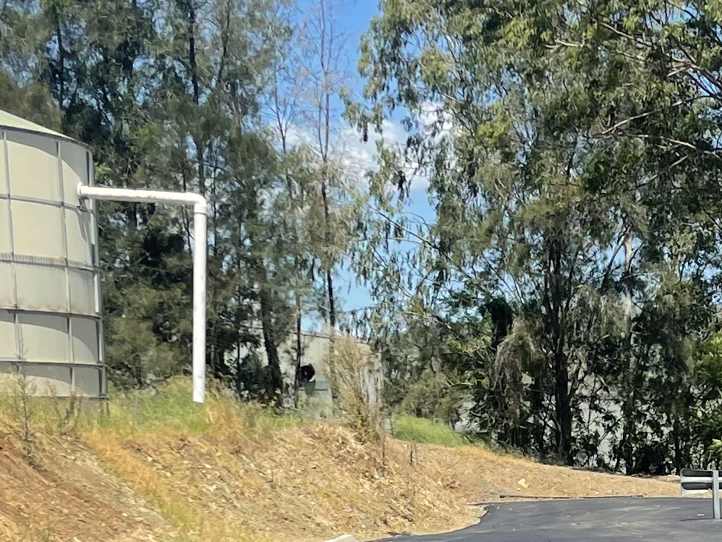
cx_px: 956
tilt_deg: -6.5
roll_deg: -0.3
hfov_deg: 17.5
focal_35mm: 105
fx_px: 2191
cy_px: 693
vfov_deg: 13.6
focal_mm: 4.2
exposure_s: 1/2304
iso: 32
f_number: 1.6
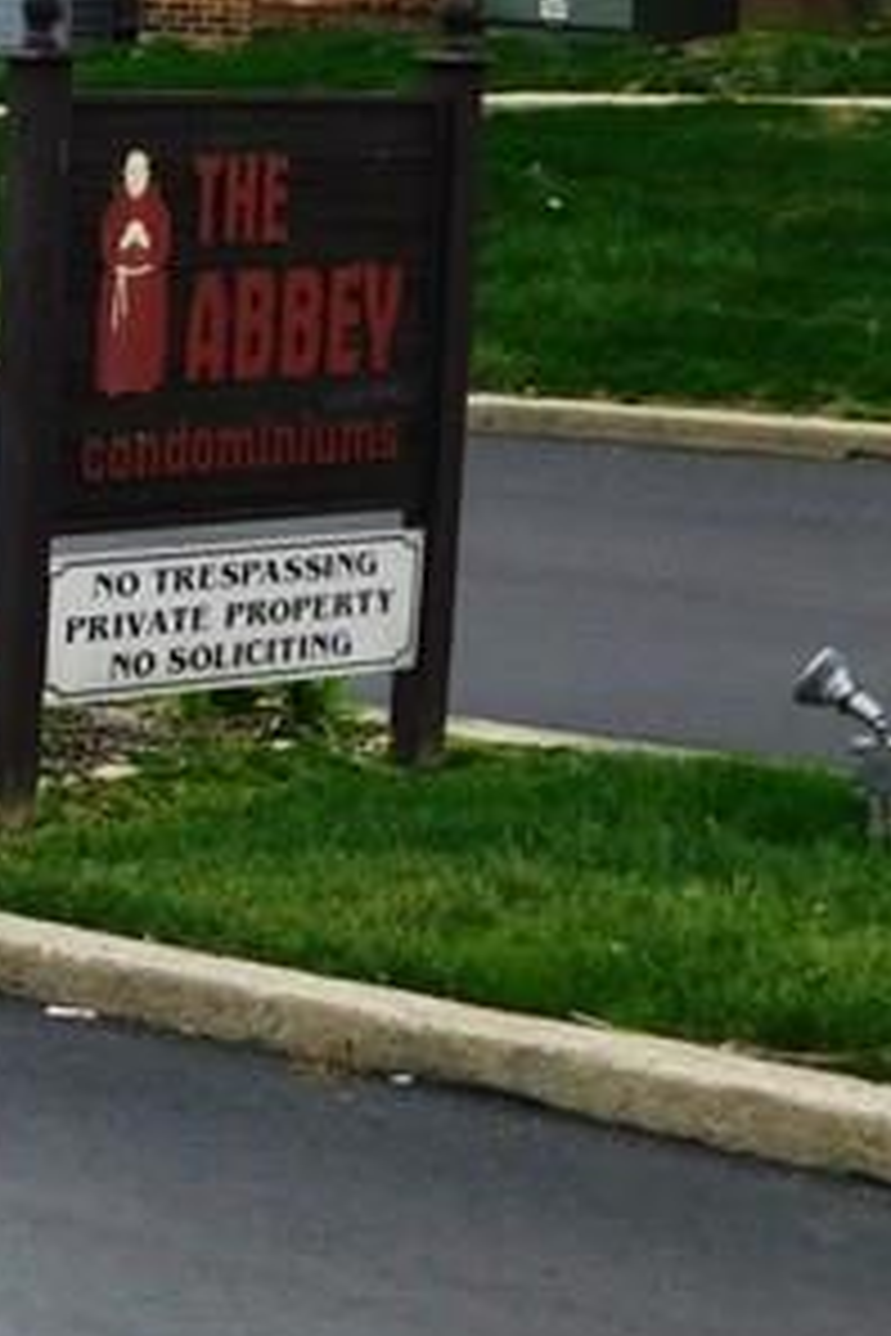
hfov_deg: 9.9
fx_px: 4789
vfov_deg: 15.8
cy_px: 319
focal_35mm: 129
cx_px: -828
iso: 125
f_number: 3.5
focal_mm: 6.3
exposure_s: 1/1000
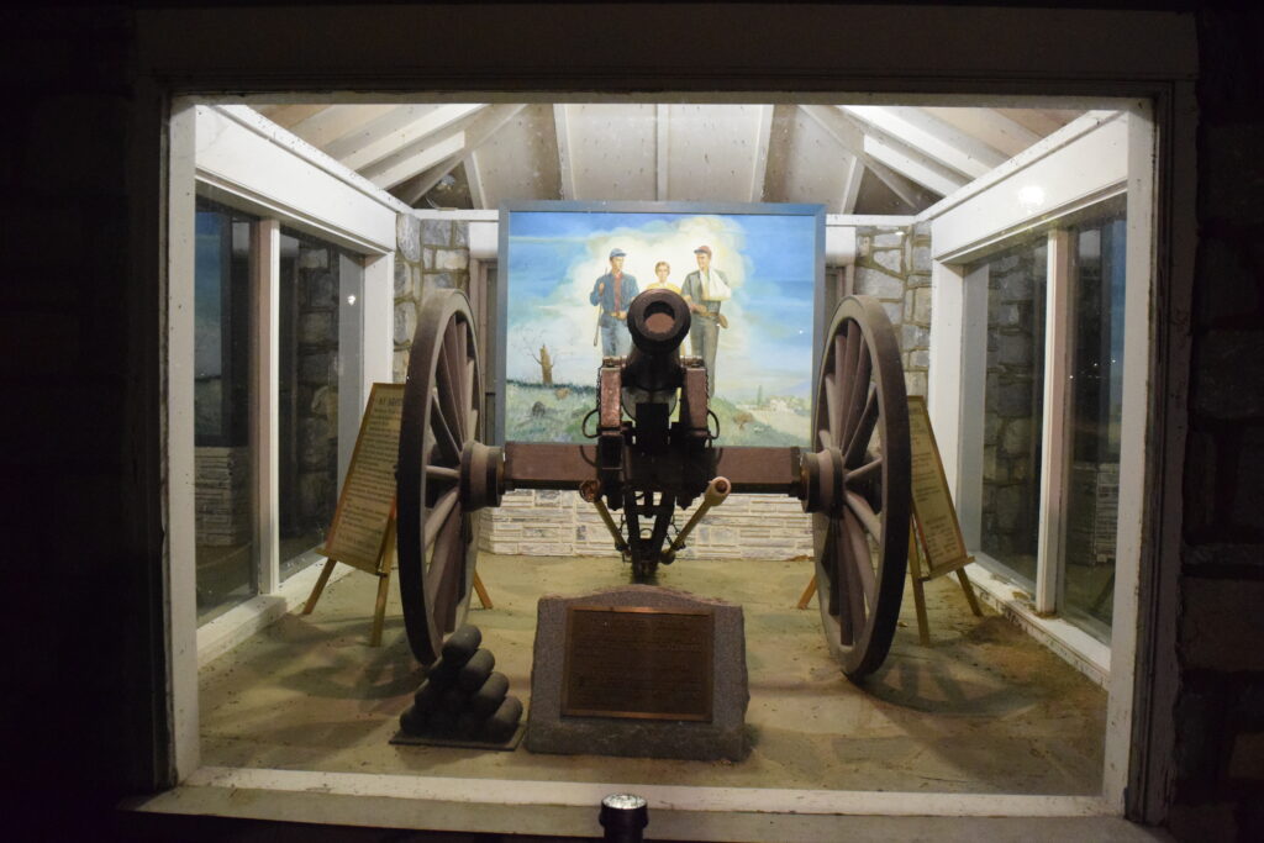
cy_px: 422
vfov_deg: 43.6
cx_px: 632
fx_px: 1053
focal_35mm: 30
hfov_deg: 61.9
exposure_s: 1/125
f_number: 5
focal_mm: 20
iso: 6400
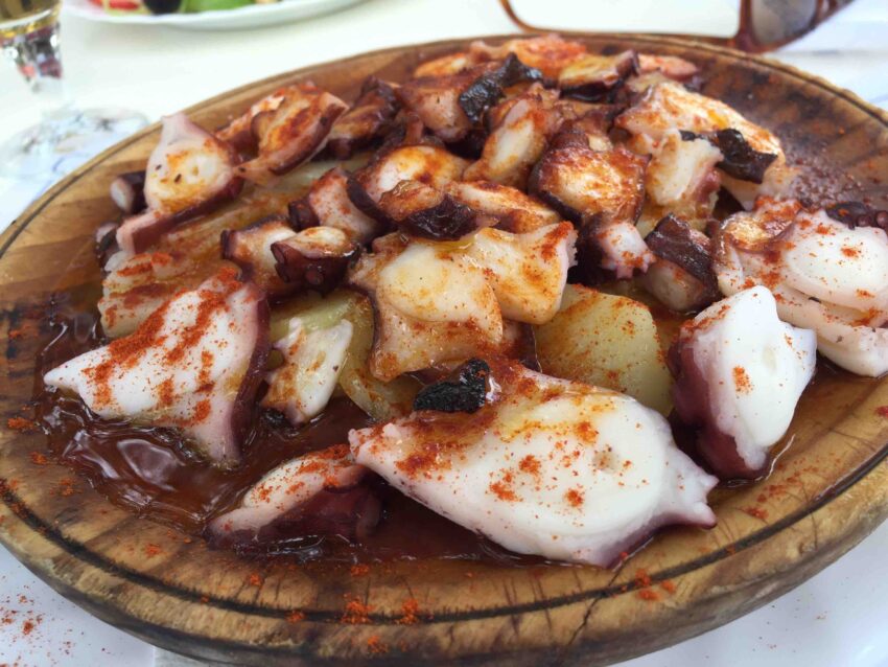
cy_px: 334
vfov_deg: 48.2
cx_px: 444
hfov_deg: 61.6
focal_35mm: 29
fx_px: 744
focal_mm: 4.15
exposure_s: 1/181
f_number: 2.2
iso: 32
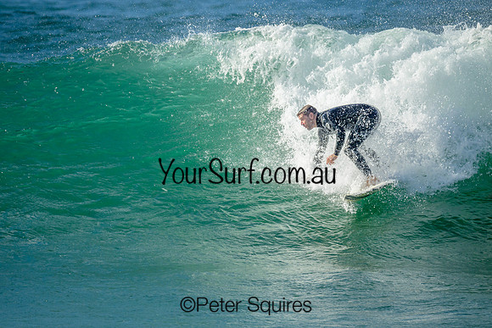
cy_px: 154
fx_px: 15034
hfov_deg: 1.9
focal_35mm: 1100
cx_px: 203
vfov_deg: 1.3
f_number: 6.3
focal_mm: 800
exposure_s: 1/2000
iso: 400
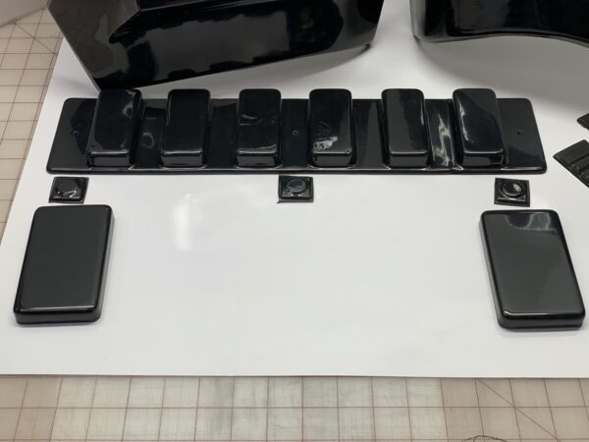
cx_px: 294
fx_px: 885
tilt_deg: -48.5
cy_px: 221
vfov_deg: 28.0
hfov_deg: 36.8
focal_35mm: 52
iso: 64
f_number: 2.4
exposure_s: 1/120
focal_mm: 6
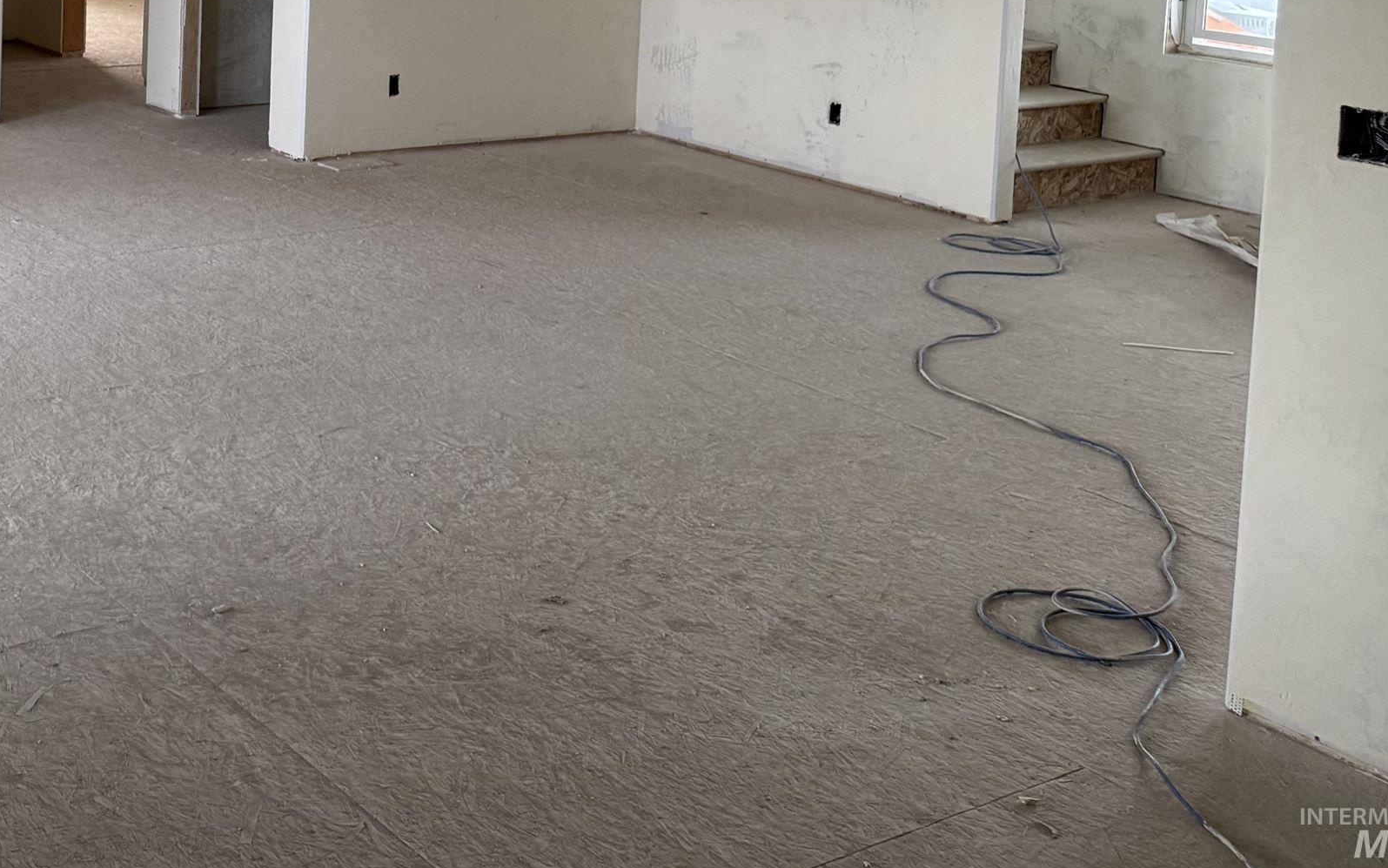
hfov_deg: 38.5
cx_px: 164
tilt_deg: -2.9
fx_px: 1854
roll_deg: -1.8
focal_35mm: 49
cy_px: -96
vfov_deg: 24.5
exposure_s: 1/79
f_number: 1.78
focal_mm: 6.76
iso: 200
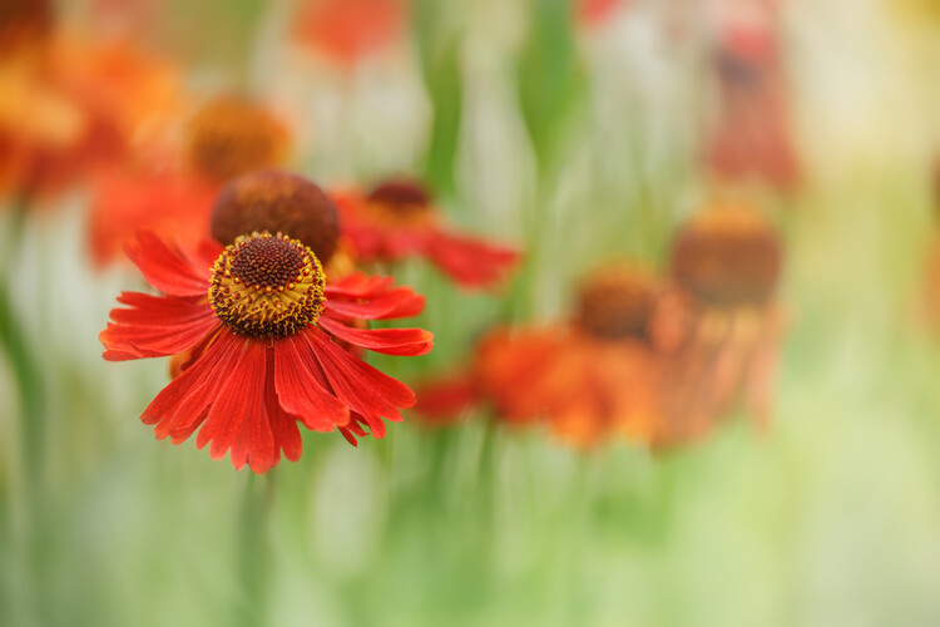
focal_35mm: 150
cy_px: 314
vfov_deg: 9.1
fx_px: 3916
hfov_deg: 13.7
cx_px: 470
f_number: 2.8
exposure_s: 1/160
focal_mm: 150
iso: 100
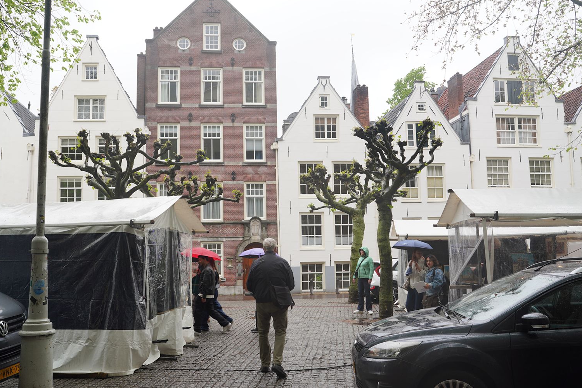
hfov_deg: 58.7
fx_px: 517
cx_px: 272
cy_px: 197
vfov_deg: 41.1
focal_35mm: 32
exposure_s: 1/100
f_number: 6.3
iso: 100
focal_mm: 24
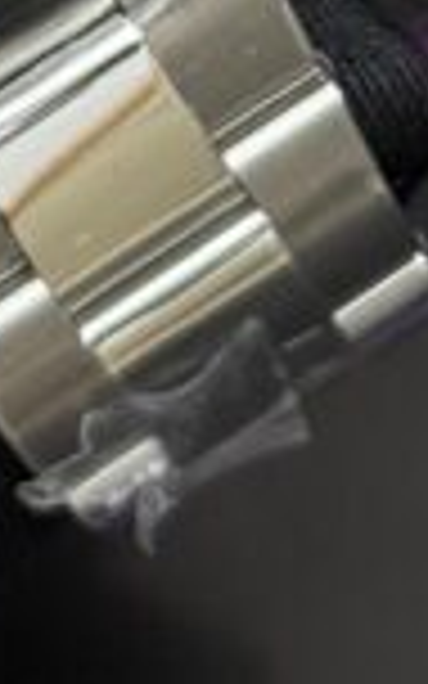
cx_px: -302
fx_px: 4983
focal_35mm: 267
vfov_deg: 7.6
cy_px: -522
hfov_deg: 4.9
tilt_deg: -48.3
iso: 125
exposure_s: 1/60
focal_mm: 6.76
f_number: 1.78
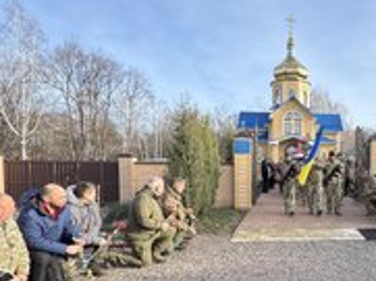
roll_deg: -0.7
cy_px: 194
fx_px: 336
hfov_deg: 53.5
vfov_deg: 44.4
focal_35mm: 31
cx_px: 314
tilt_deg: -3.4
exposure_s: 1/675
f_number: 2.2
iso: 40
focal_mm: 2.22
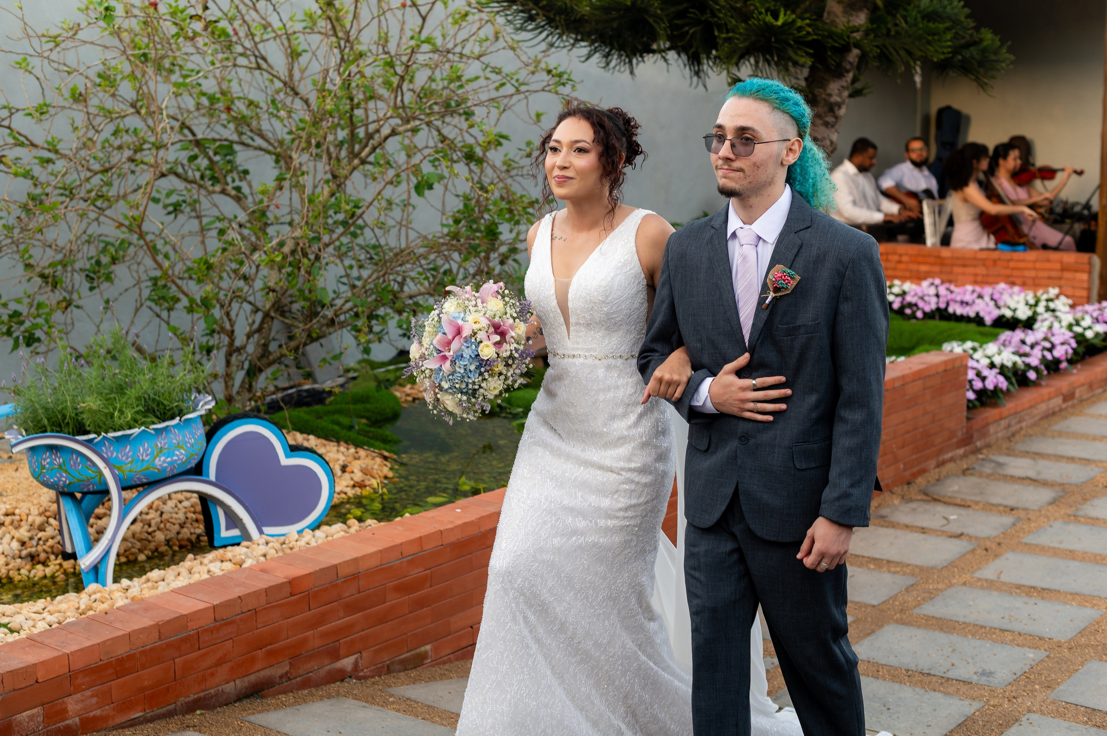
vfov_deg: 27.0
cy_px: 368
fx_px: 1536
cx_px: 554
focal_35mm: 50
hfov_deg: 39.6
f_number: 3.2
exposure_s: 1/320
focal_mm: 50
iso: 250
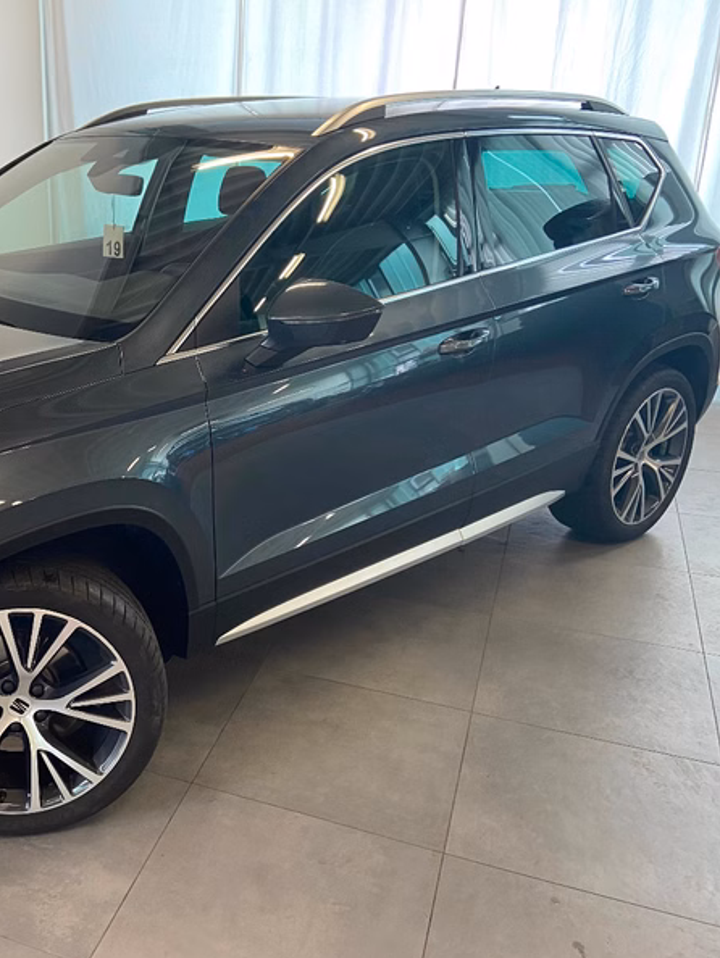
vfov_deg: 52.6
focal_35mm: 35
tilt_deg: -22.0
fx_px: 970
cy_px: 482
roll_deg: +0.7
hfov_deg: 39.1
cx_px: 139
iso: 100
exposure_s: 1/50
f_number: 1.8
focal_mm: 4.25
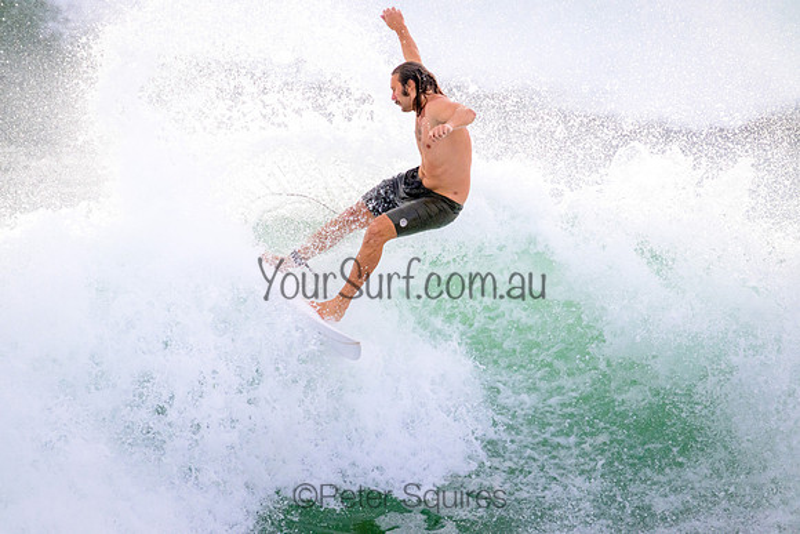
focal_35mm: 800
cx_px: 400
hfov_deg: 2.6
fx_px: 17781
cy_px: 267
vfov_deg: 1.7
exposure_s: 1/2000
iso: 2000
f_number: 11
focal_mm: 800
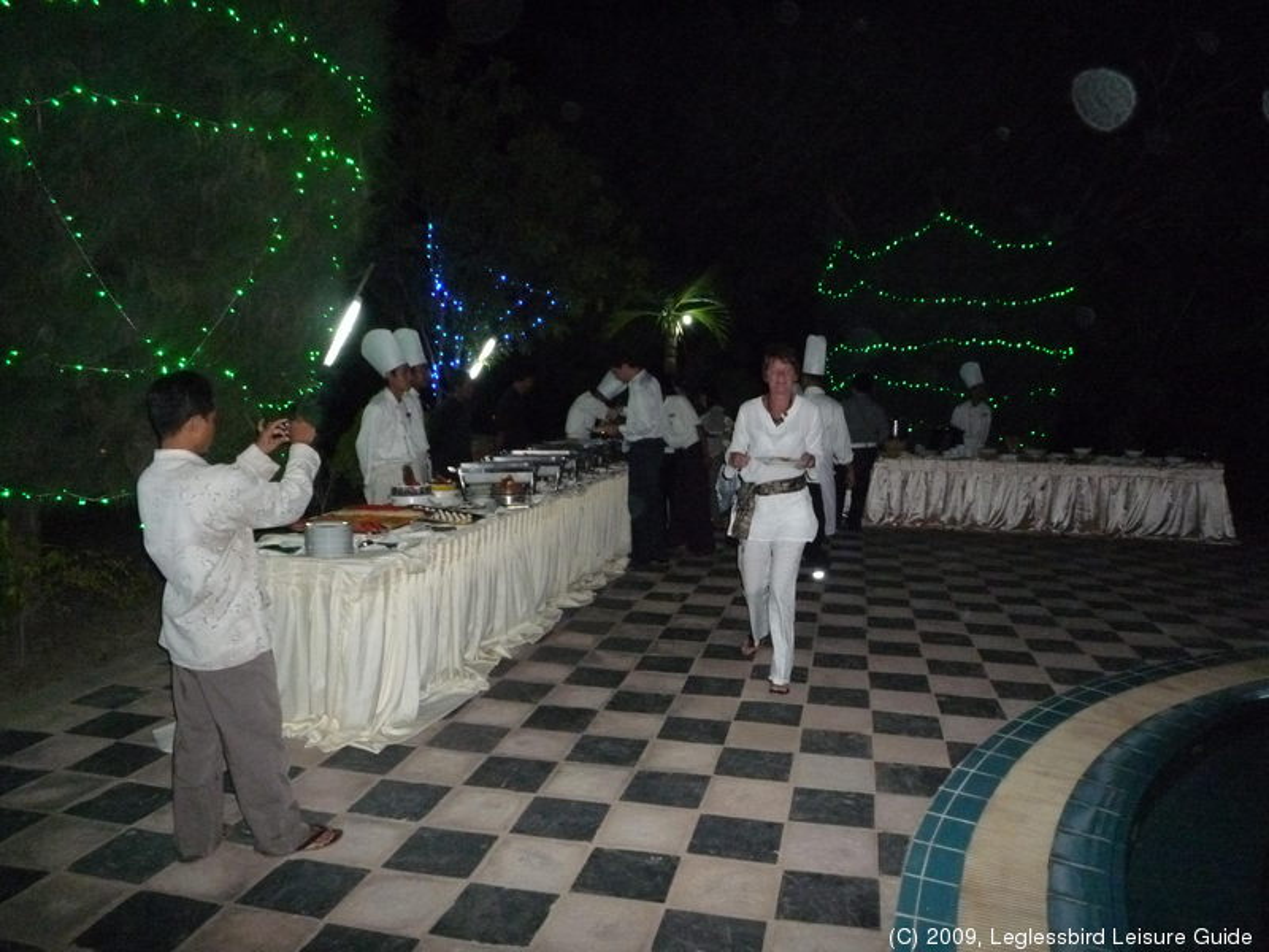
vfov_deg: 54.9
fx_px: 916
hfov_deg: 69.4
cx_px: 634
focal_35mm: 25
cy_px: 476
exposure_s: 1/30
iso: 640
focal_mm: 4.4
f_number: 2.8
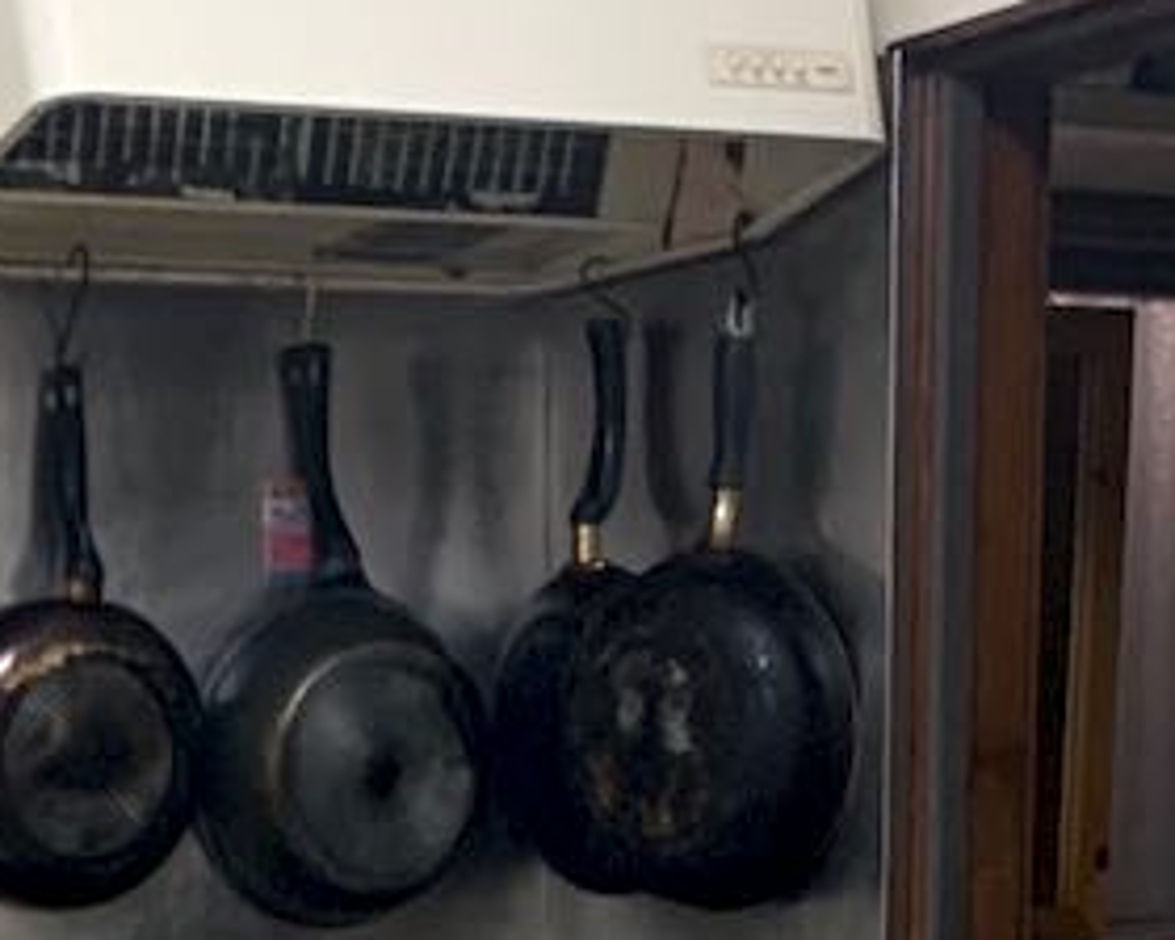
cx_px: 172
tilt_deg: -15.0
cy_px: 1863
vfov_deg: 11.9
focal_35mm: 116
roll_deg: +1.7
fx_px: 4034
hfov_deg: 16.4
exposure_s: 1/50
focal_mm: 4.25
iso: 250
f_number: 1.8
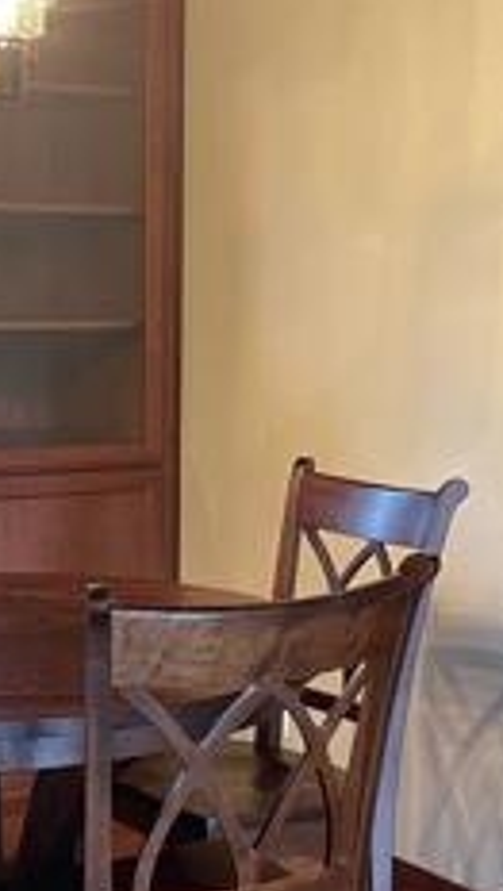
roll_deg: -0.5
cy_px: 603
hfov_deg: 15.5
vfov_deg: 27.0
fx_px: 1844
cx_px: 161
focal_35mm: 78
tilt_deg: -11.3
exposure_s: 1/60
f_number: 1.6
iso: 320
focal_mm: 5.1
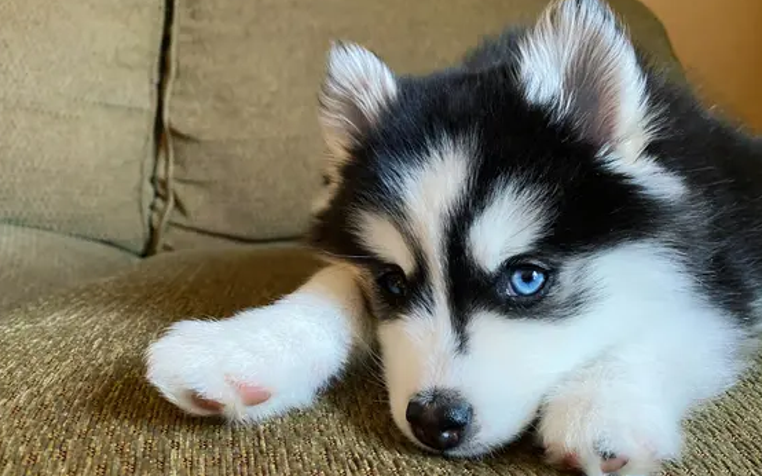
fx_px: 581
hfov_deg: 66.5
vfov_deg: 44.5
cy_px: 259
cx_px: 380
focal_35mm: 28
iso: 500
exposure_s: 1/60
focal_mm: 4.25
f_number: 1.8
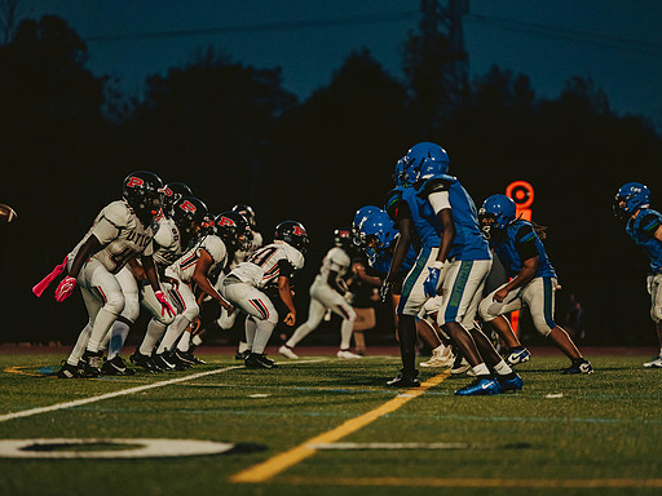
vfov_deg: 6.8
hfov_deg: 9.1
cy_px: 249
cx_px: 340
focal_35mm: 218
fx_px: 4169
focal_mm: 200
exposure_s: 1/1250
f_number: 2.8
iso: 1600
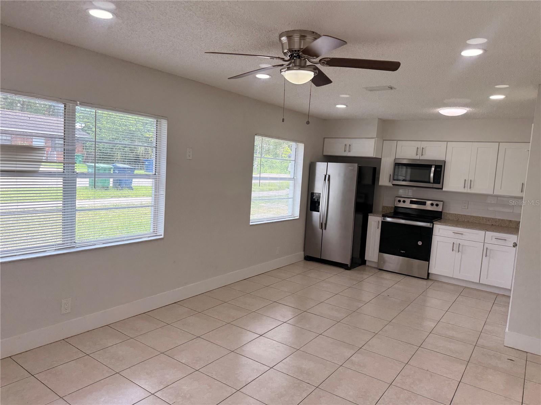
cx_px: 270
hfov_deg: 71.6
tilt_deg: -6.2
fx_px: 375
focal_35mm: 24
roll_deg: -3.7
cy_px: 202
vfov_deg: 56.8
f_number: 1.78
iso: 80
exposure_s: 1/376
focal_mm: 6.76
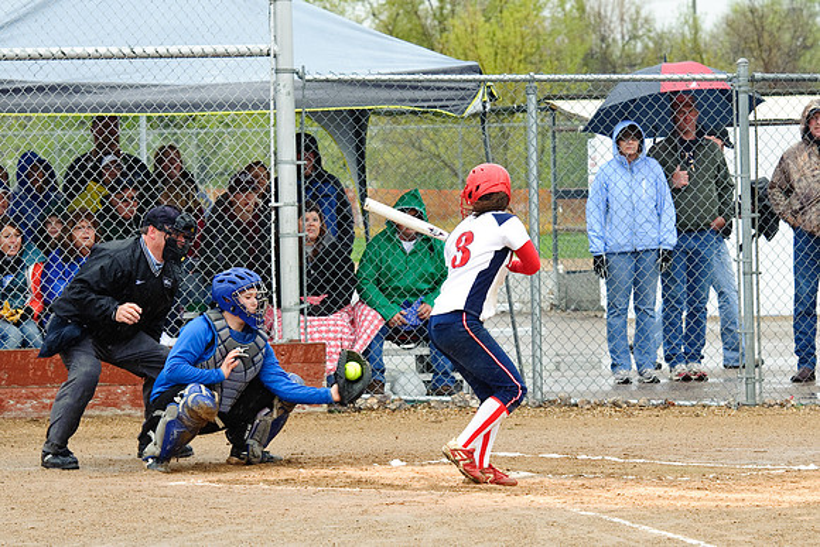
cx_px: 410
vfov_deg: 10.6
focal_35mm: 130
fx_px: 2962
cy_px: 274
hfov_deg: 15.8
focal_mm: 130
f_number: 6.7
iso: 400
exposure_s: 1/500
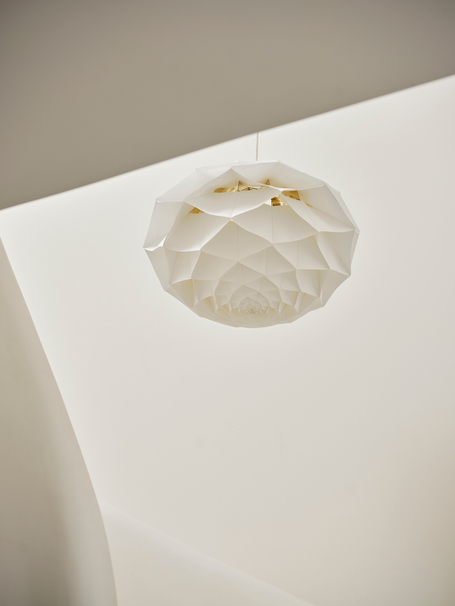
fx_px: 1384
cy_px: 303
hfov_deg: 18.7
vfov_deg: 24.7
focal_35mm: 79
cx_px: 228
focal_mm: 100
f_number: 8
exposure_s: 1/40
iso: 1000
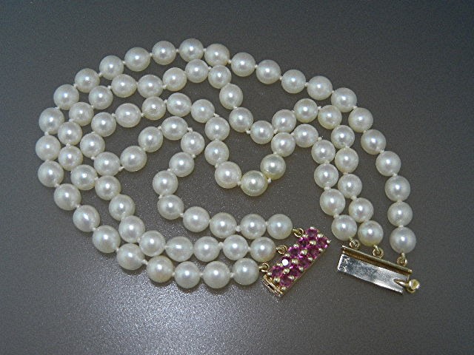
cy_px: 178
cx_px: 237
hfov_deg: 36.8
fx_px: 712
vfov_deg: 28.0
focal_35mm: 52
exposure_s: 1/30
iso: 450
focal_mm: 9.3
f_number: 7.8
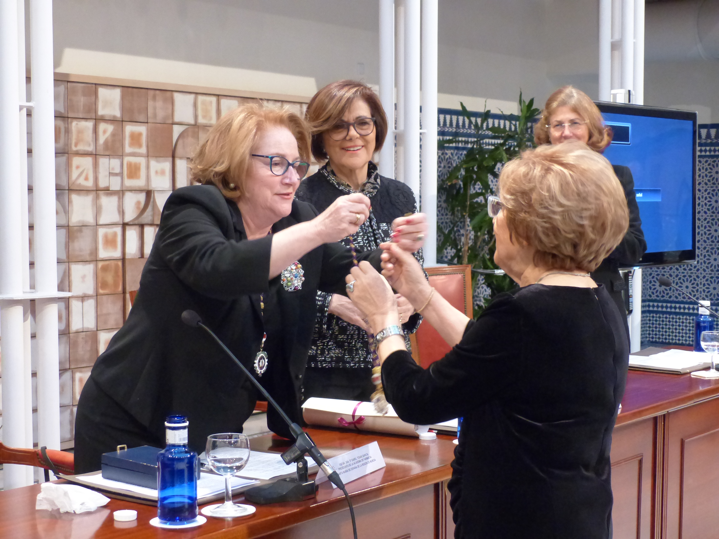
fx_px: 1309
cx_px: 360
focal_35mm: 63
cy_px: 270
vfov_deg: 23.3
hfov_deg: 30.7
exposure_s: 1/40
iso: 800
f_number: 2.8
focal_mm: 11.4
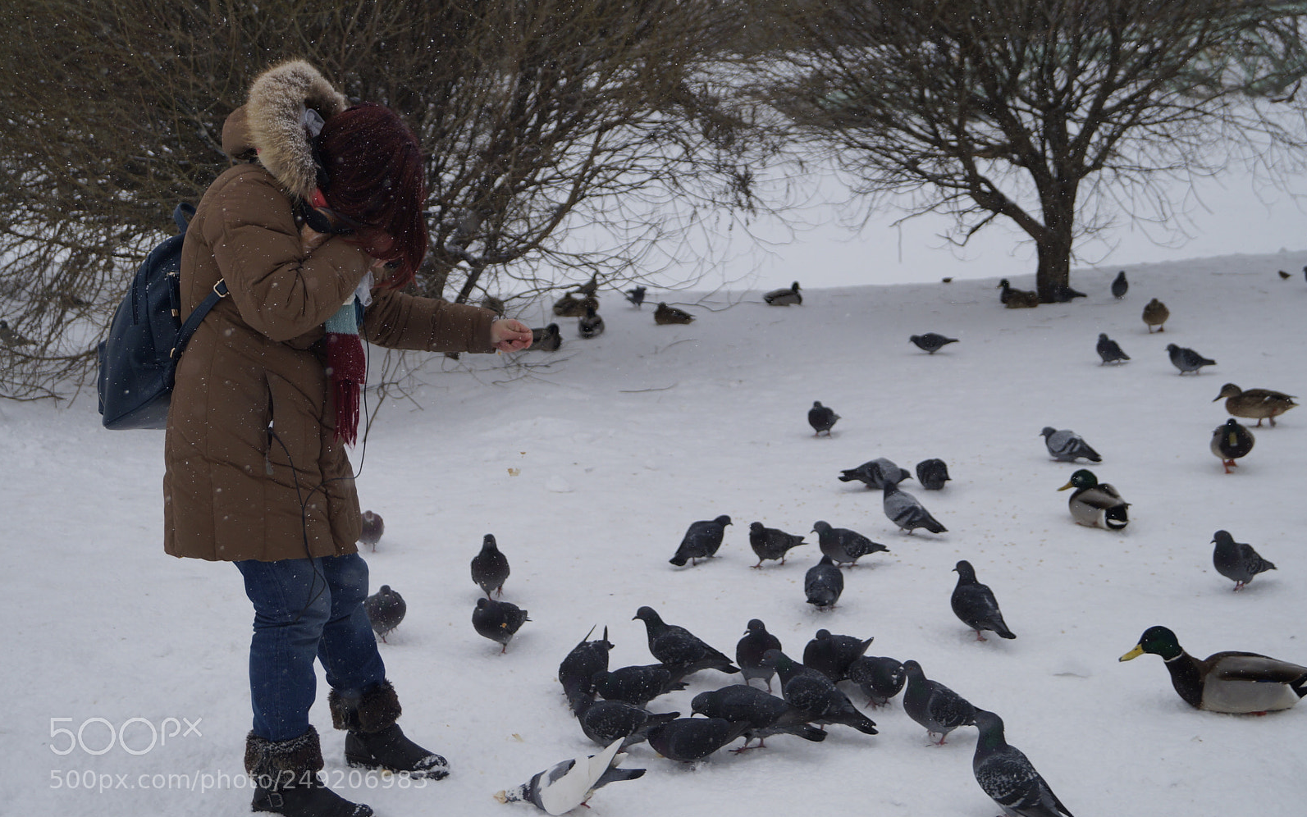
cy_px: 408
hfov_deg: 43.5
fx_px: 1639
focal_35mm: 46
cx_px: 655
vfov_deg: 28.0
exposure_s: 1/2000
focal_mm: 30
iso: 200
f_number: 4.5
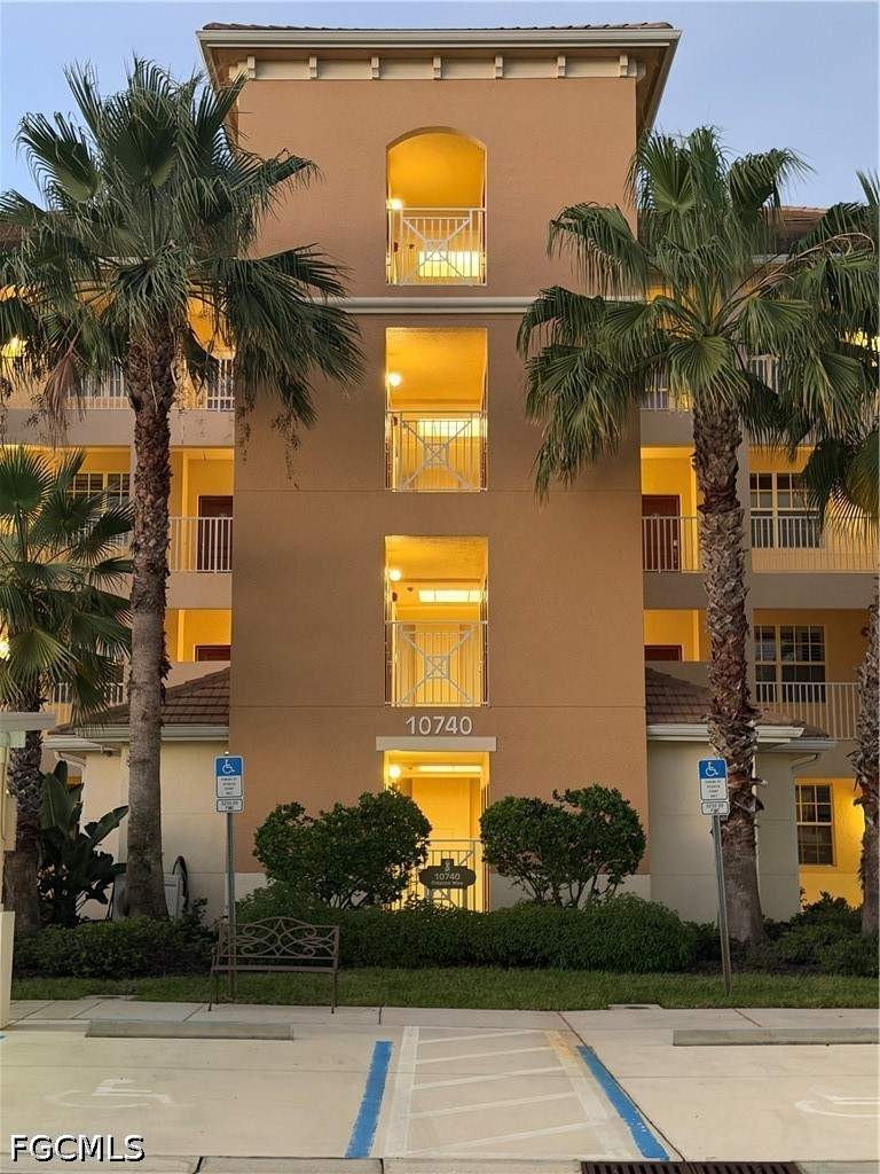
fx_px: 1627
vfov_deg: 39.7
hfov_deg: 30.3
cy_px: 587
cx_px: 440
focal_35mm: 48
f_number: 1.78
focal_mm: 6.76
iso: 640
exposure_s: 1/24
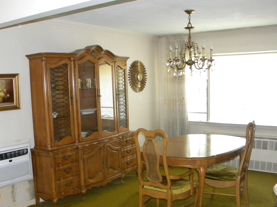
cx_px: 120
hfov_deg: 45.7
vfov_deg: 34.9
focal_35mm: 41
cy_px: 131
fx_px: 328
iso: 400
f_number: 3.5
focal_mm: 5
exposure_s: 1/26
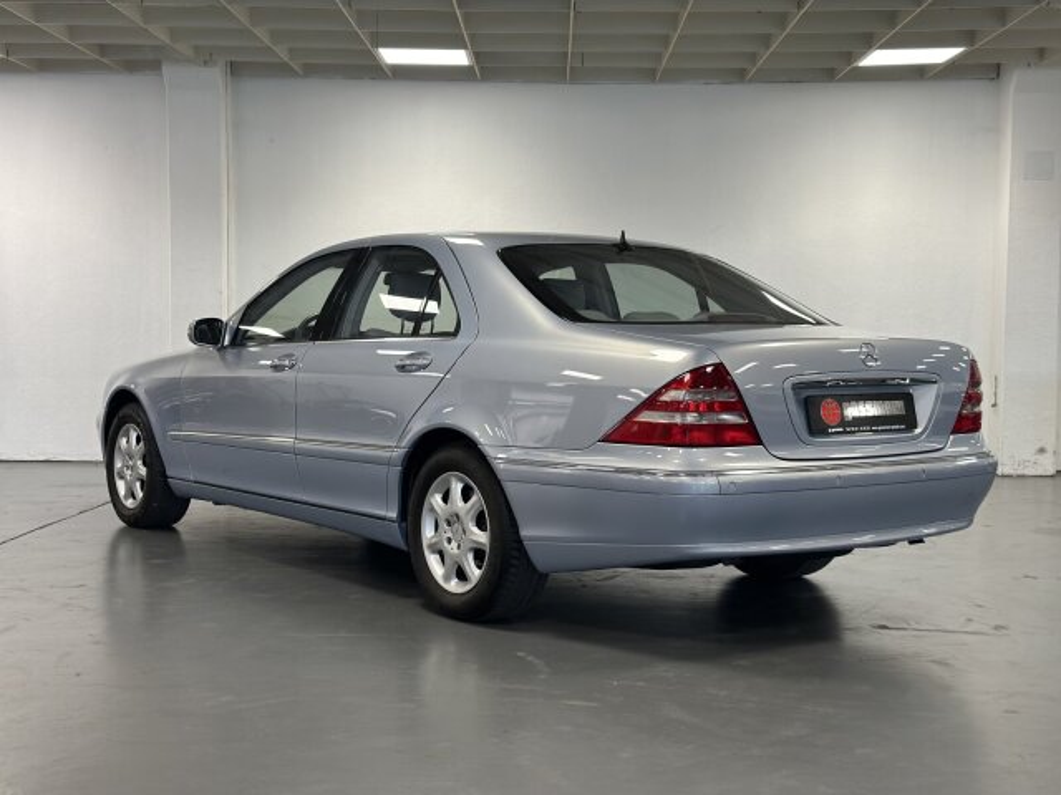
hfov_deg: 39.7
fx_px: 1471
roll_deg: -1.1
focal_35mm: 48
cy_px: 398
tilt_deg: -3.2
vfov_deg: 30.3
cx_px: 530
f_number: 1.78
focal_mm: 6.86
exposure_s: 1/87
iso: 125
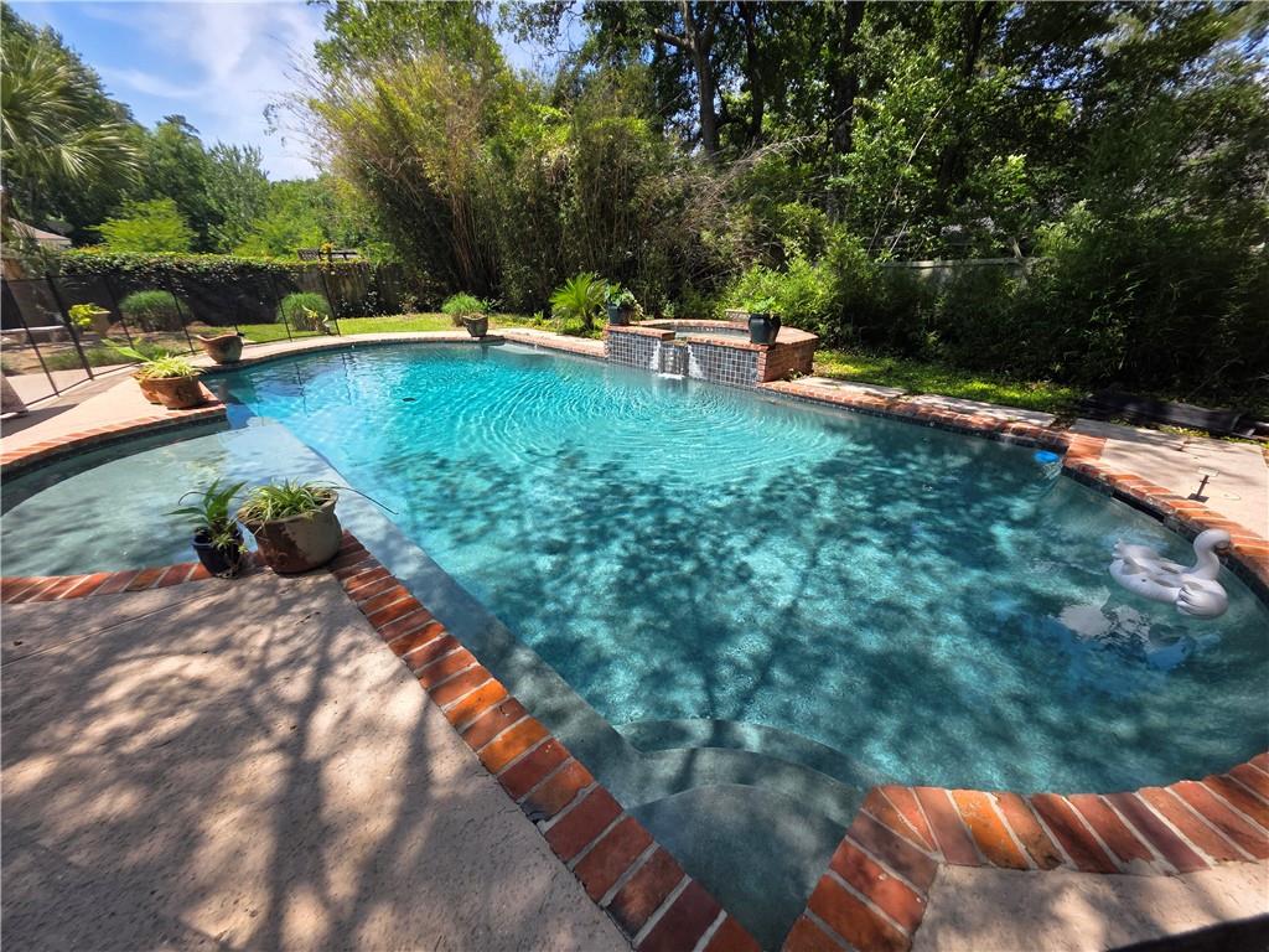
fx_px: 477
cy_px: 476
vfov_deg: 89.9
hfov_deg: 106.2
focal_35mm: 13
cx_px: 634
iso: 40
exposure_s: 1/976
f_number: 1.9
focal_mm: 2.2
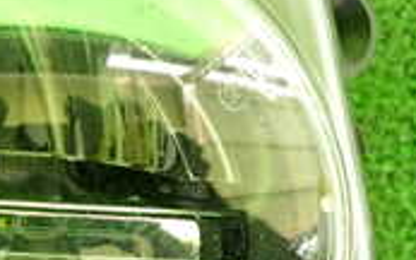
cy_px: 195
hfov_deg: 21.9
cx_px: 19
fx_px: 1043
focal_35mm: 92
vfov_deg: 14.1
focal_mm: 4.5
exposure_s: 1/60
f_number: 2
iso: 200
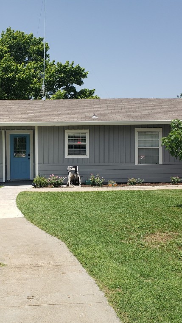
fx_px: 326
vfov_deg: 52.8
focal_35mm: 38
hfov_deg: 30.4
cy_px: 162
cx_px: 34
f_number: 2.4
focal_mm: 4.3
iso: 50
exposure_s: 1/1433
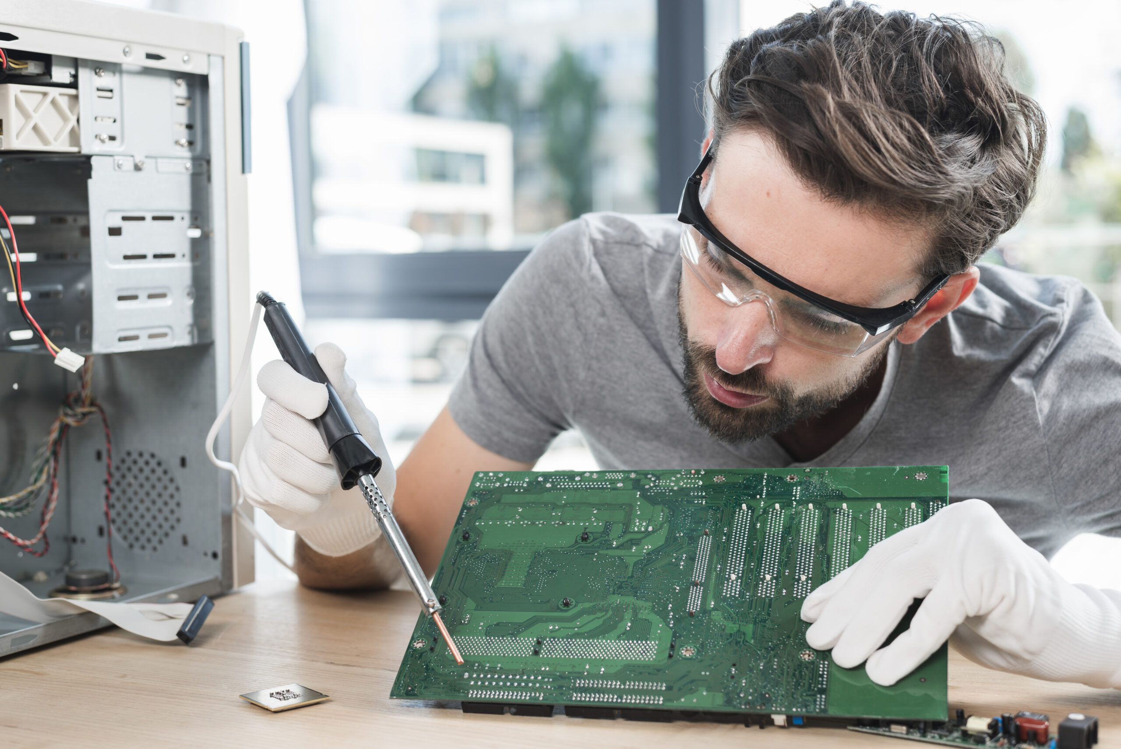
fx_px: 1557
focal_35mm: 50
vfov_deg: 27.0
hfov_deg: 39.6
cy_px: 374
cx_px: 560
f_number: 4
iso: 160
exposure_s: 1/100
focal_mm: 50
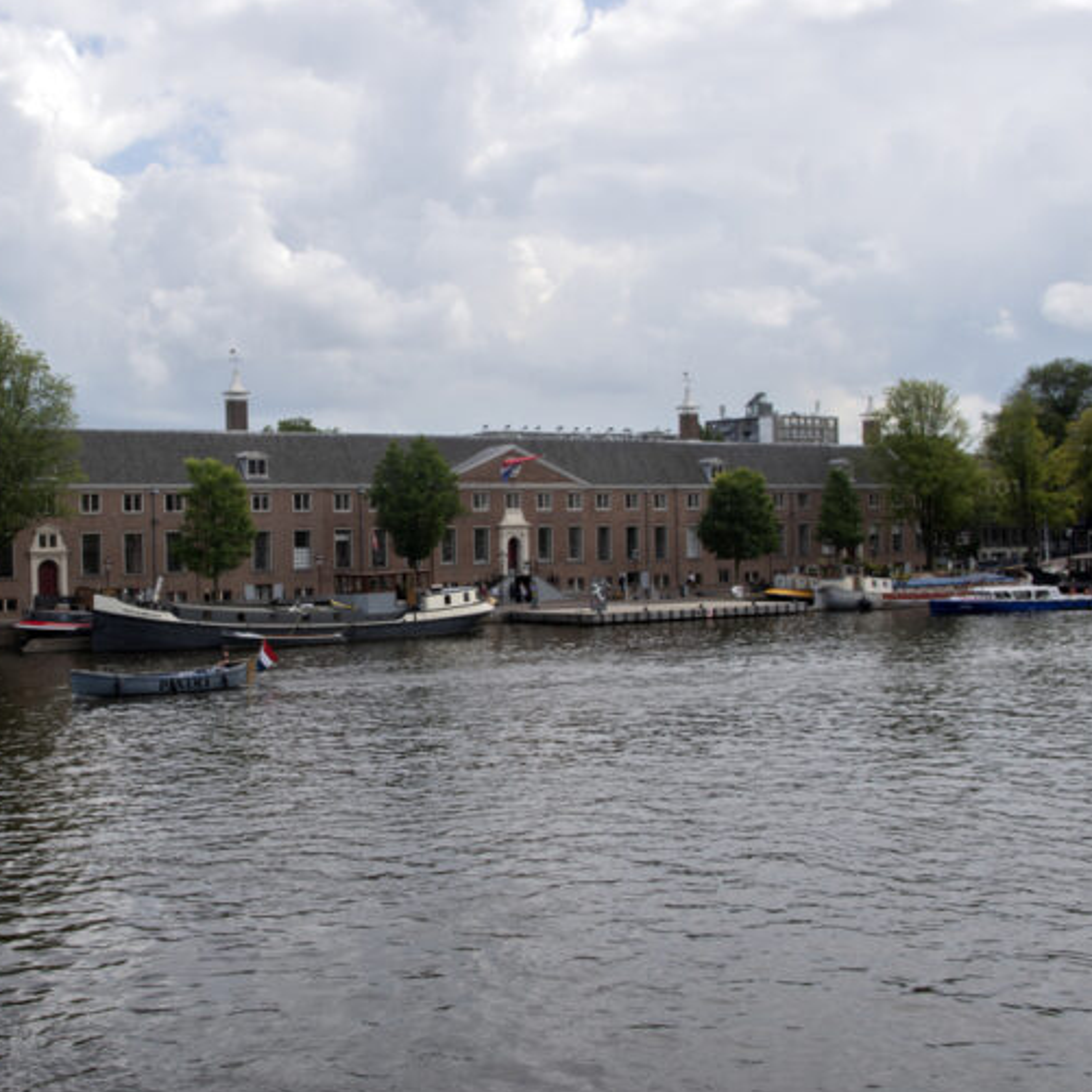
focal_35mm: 43
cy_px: 547
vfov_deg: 39.2
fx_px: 1535
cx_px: 351
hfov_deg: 38.7
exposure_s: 1/200
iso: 100
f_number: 8
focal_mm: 22
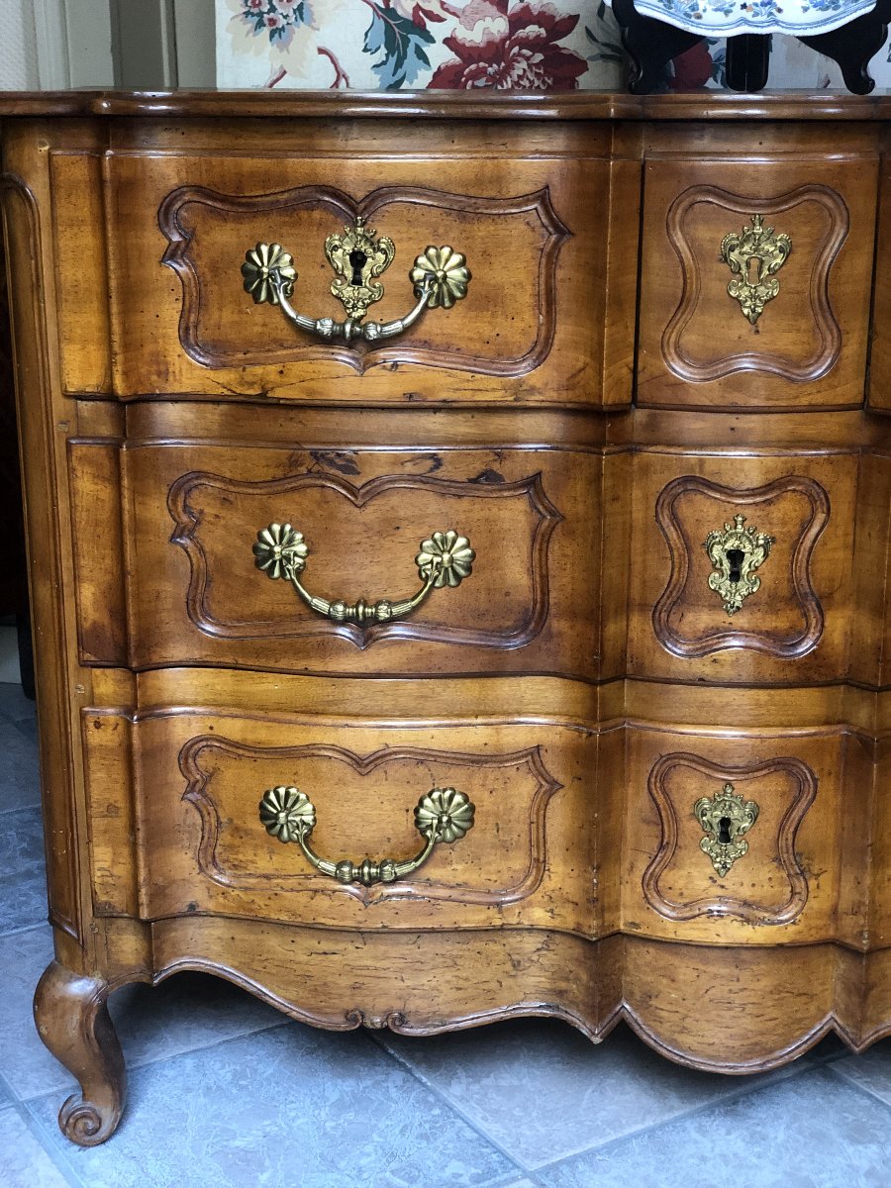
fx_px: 1785
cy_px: 594
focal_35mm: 52
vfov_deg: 36.8
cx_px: 446
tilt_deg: -16.0
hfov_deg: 28.0
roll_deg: -0.1
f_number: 2.4
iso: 160
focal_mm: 6
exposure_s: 1/24
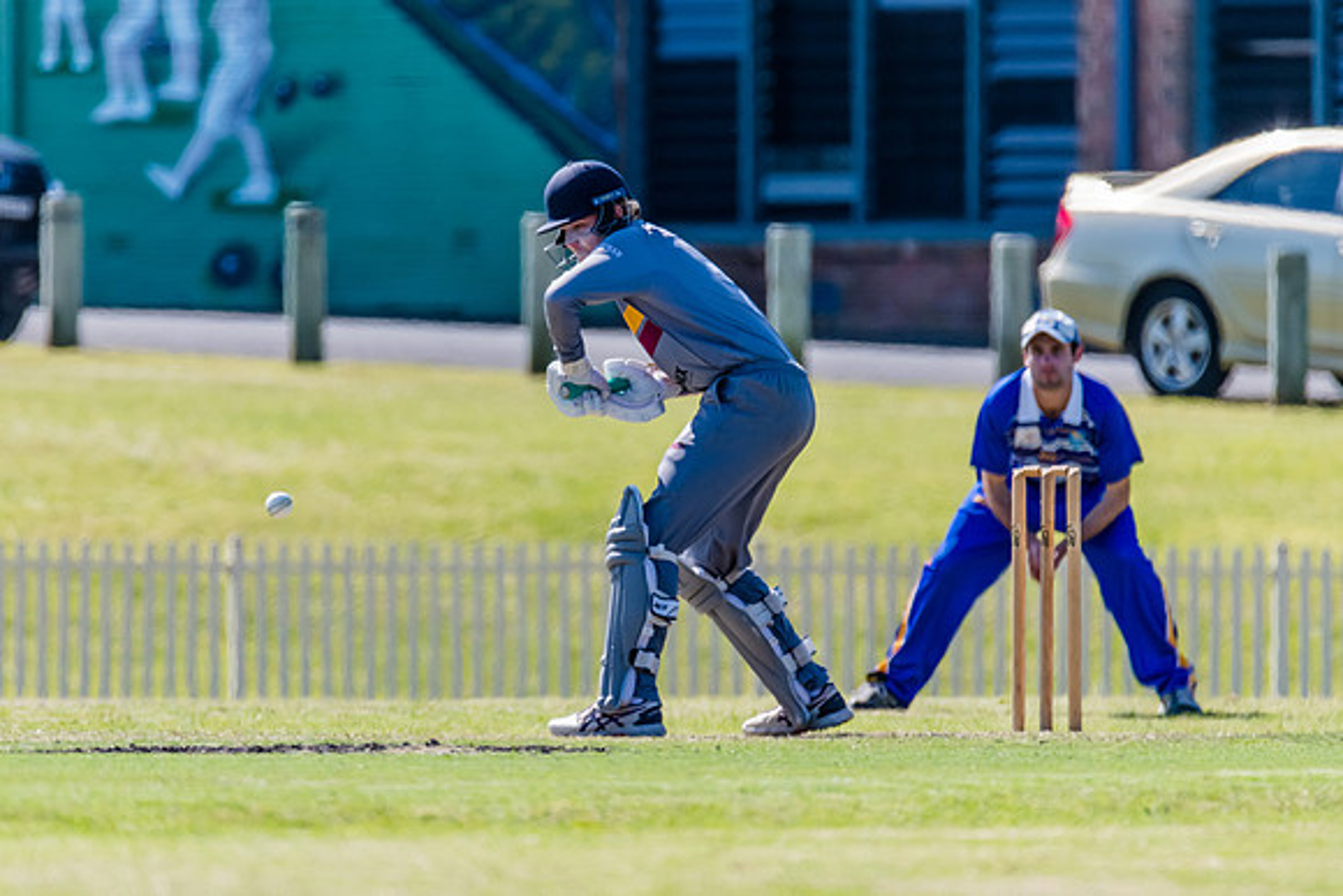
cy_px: 450
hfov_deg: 2.8
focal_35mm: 741
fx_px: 27640
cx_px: 561
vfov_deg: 1.9
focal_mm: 600
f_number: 6.3
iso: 640
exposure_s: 1/2000
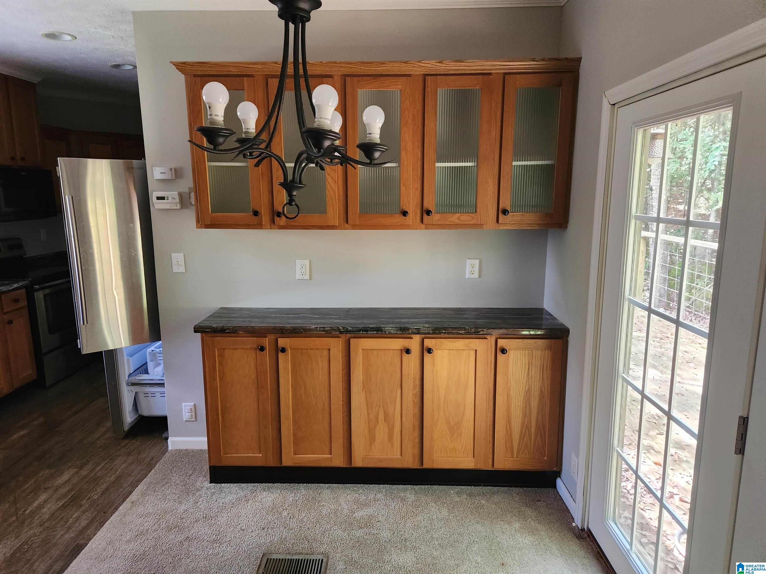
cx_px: 383
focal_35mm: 23
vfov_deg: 58.9
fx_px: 509
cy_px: 287
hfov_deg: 73.9
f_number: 1.8
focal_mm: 5.4
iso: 800
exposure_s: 1/120
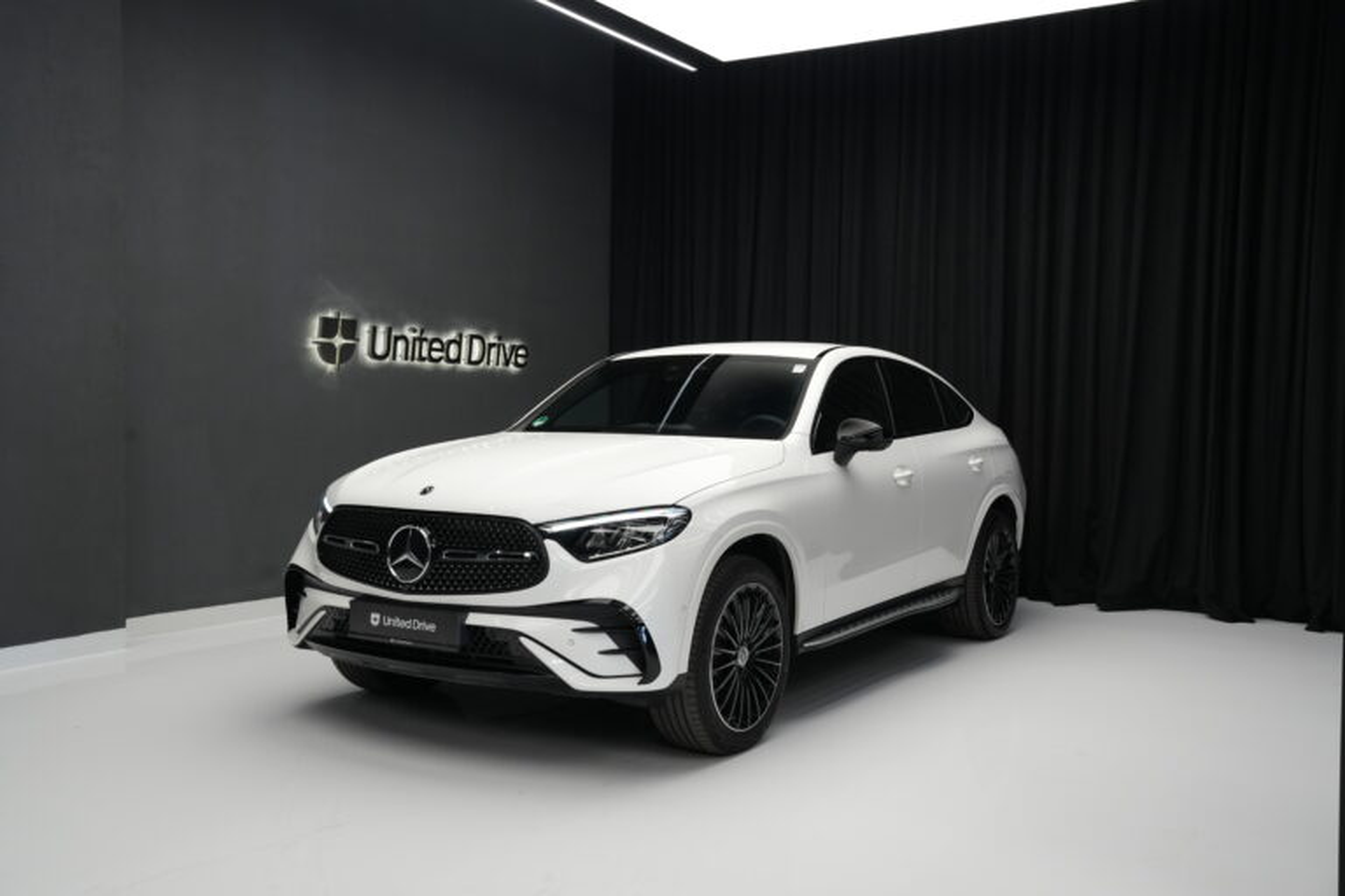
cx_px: 672
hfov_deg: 54.4
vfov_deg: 37.9
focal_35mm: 35
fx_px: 1308
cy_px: 448
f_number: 7.1
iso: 1600
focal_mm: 35
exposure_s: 1/40
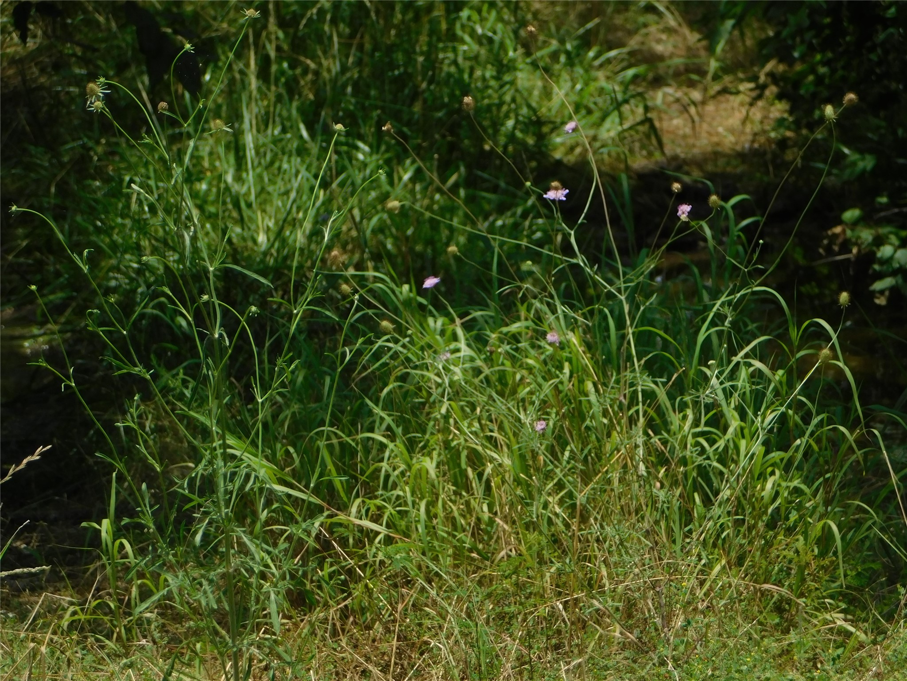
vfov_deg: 4.0
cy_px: 340
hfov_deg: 5.4
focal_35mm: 369
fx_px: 9668
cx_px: 454
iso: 125
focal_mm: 65.4
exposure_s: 1/500
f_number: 5.8
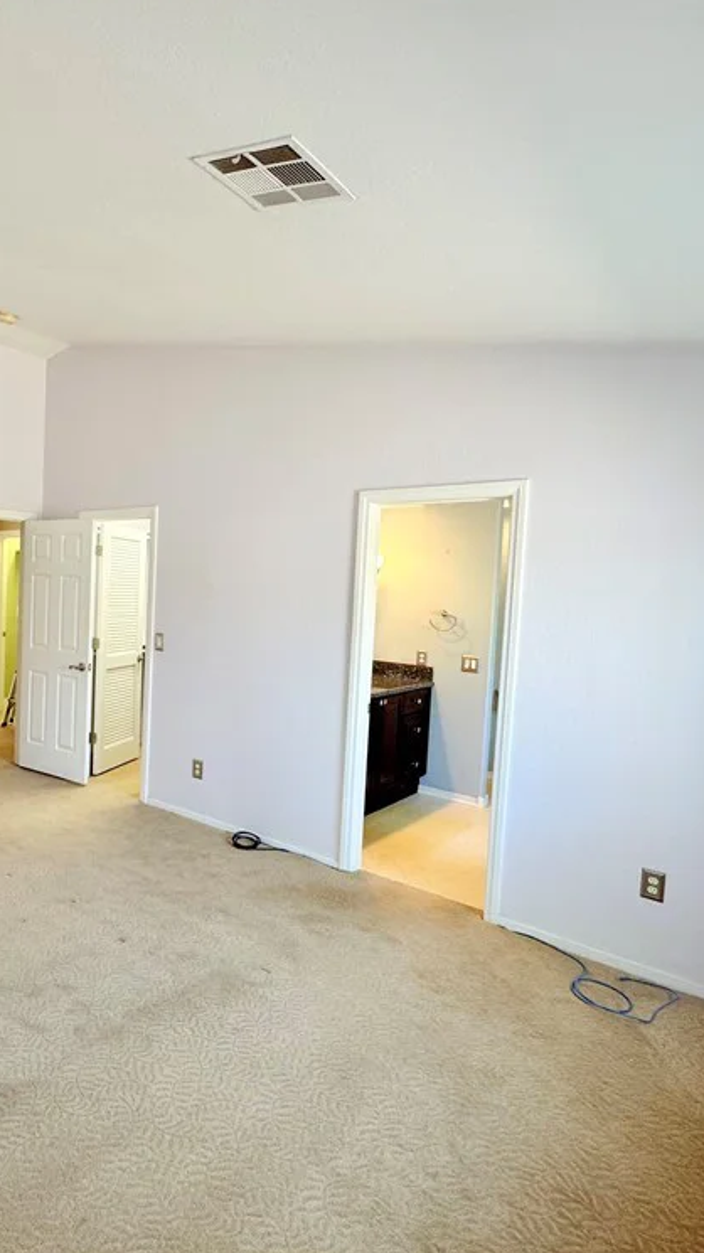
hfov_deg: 51.3
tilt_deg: -3.2
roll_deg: -2.1
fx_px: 698
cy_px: 623
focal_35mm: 21
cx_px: 179
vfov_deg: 83.9
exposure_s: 1/120
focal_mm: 2.22
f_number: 2.2
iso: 200
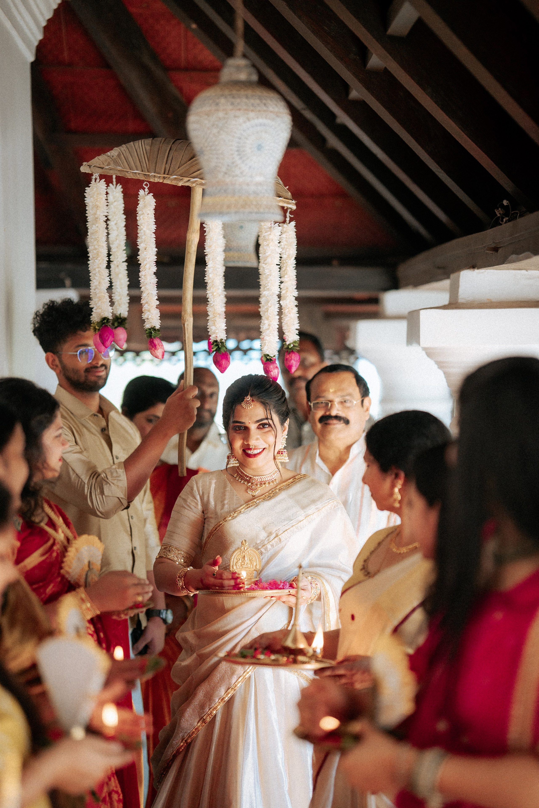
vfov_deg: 23.9
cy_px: 404
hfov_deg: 16.1
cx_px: 270
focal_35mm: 85
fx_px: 1909
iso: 800
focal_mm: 85
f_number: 1.6
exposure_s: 1/1250
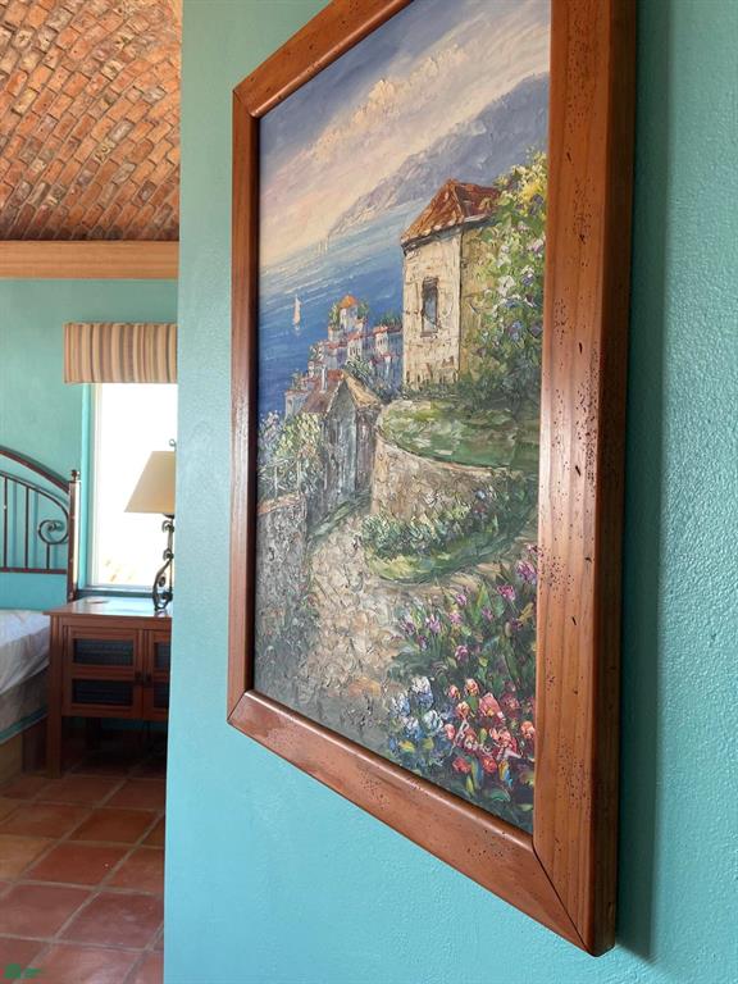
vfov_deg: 67.3
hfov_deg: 53.1
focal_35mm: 26
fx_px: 739
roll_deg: -0.4
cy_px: 492
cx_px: 369
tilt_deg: -0.4
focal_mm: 4.2
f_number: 1.6
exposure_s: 1/121
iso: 100
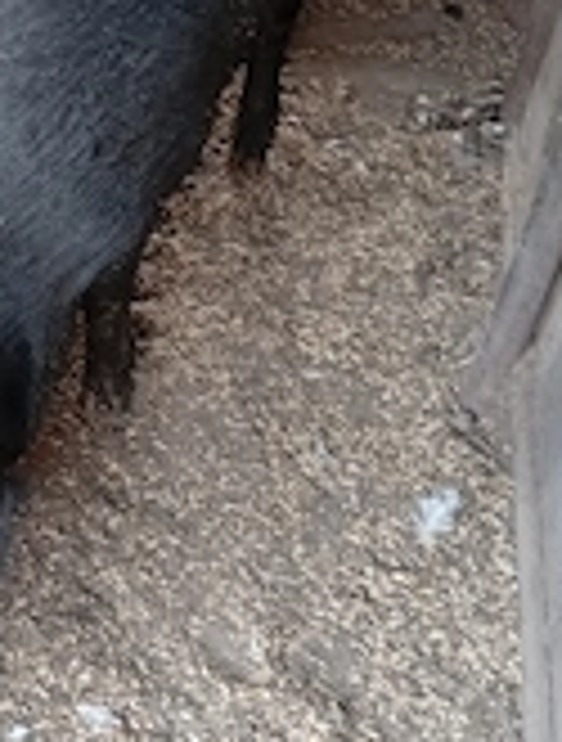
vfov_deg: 29.0
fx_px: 1398
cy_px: 130
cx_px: 9
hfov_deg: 21.9
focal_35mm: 65
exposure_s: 1/33.3
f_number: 1.8
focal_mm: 3.98
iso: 328
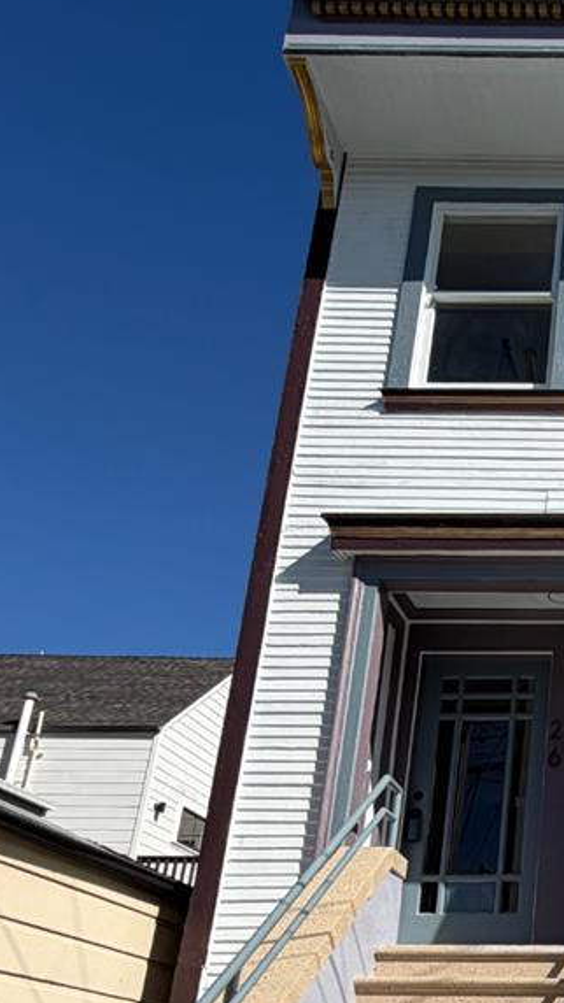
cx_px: 780
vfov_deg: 48.5
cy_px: 753
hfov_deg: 24.8
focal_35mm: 40
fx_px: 1063
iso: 20
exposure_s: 1/1285
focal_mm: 2.22
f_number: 2.2
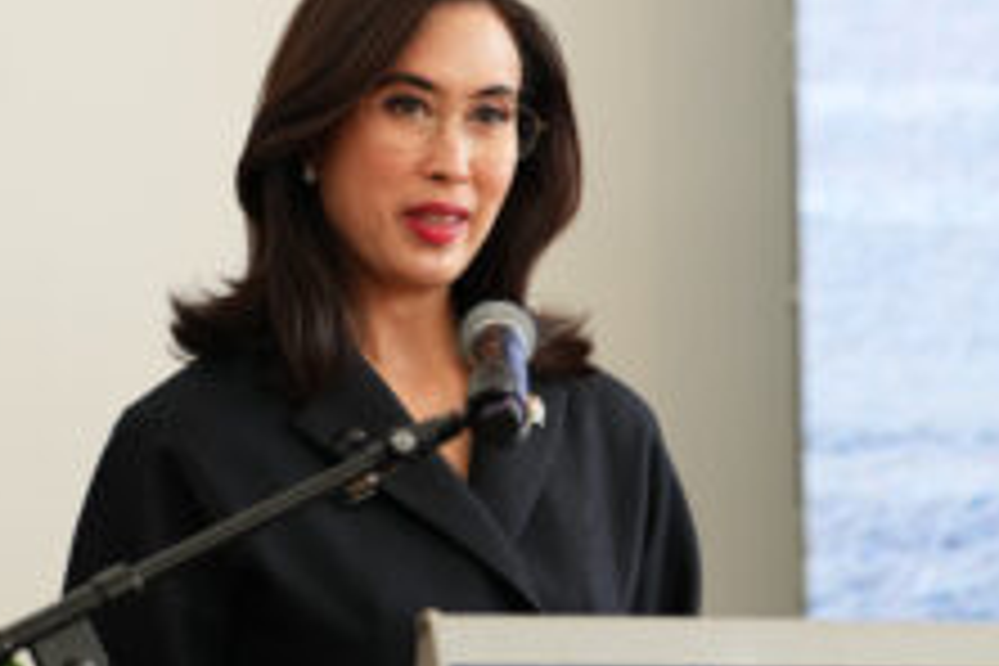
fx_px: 9601
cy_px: 400
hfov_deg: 6.0
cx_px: 662
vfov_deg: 4.0
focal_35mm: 346
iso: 640
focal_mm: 197
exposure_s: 1/250
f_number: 3.2
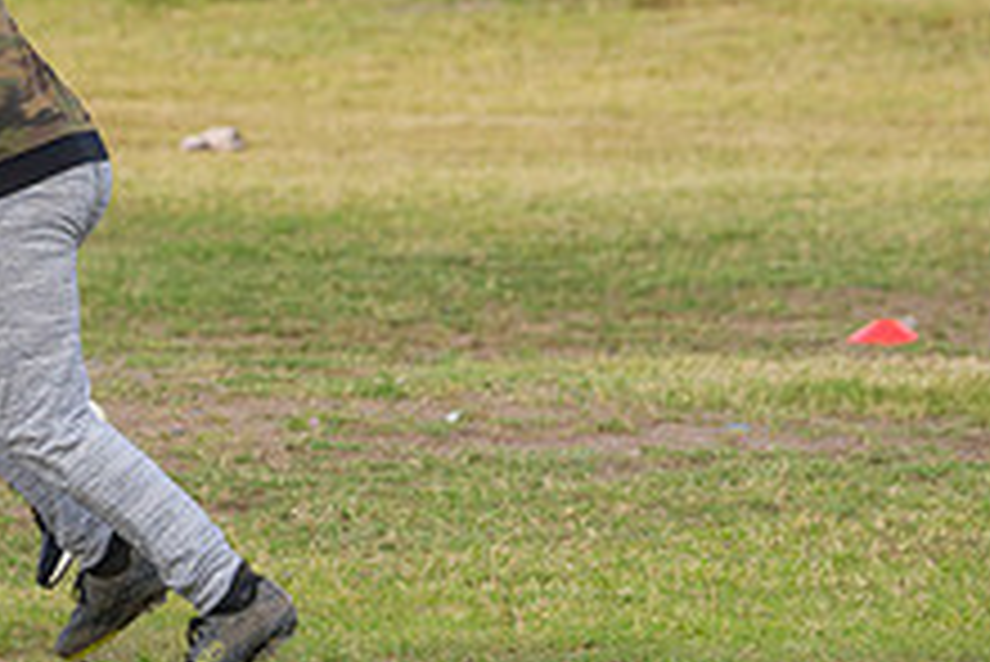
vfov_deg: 2.4
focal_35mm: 580
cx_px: -189
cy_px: -47
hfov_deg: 3.5
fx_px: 15960
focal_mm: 220
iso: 800
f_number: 8
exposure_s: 1/1000
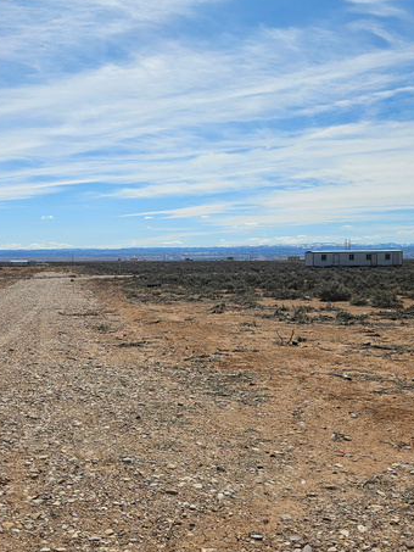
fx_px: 622
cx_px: 99
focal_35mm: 39
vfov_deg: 47.8
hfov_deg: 35.9
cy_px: 284
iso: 25
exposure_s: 1/4953
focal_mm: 5.4
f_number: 1.8
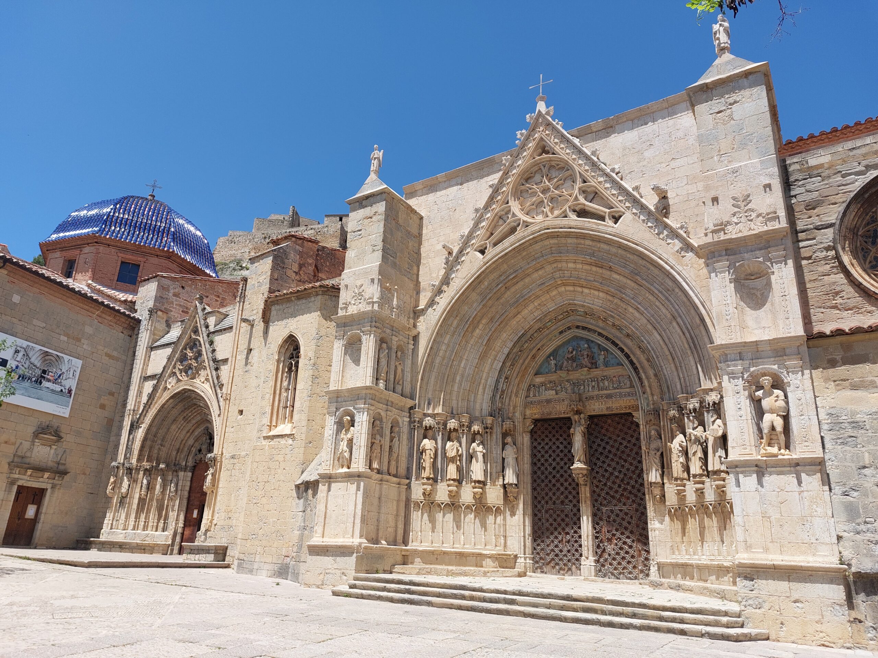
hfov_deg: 69.4
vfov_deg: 54.9
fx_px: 634
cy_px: 329
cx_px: 439
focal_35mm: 25
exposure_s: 1/1120
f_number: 1.8
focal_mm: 5.23
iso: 25
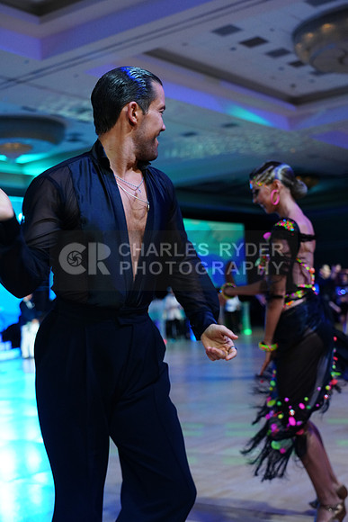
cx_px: 174
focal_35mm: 51
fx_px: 739
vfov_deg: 38.9
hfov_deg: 26.5
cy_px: 261
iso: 2500
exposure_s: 1/400
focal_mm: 51
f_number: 4
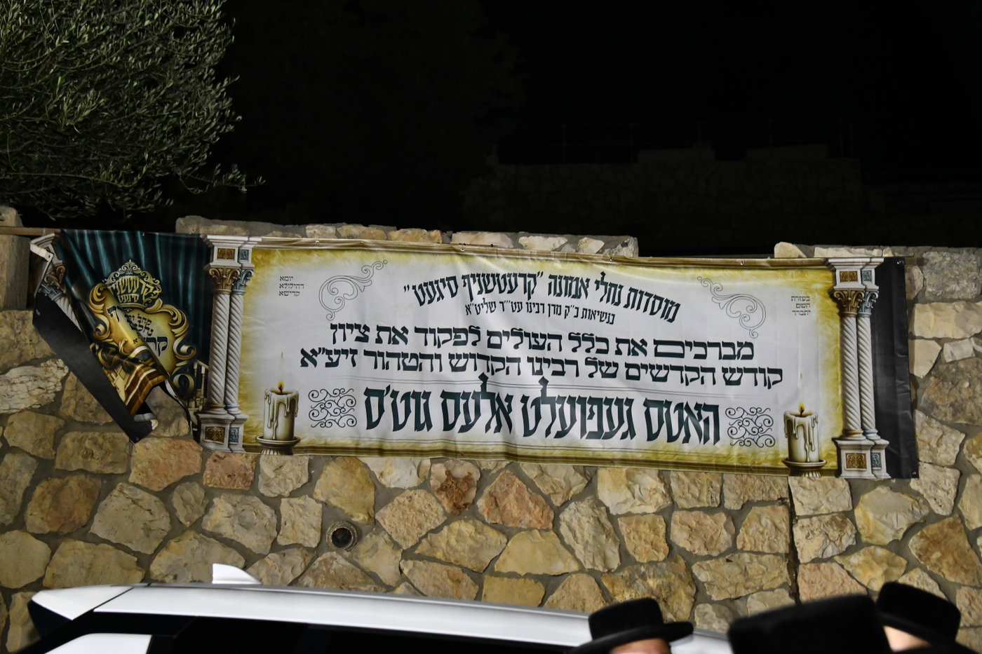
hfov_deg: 34.5
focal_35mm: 58
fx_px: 1582
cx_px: 491
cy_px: 327
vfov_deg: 23.4
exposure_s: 1/100
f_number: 5
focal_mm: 58
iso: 2500
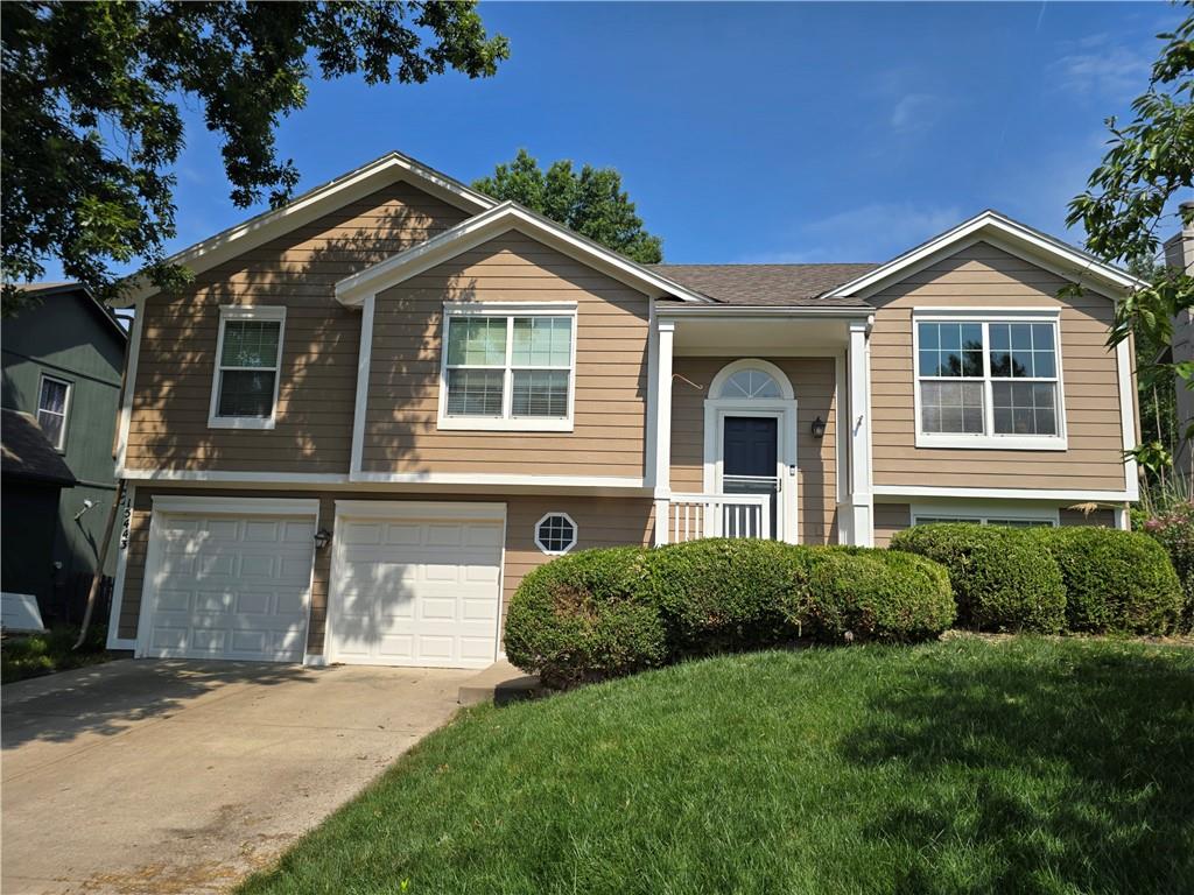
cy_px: 448
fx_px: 793
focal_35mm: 23
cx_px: 597
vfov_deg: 58.9
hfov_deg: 73.9
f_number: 1.7
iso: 12
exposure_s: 1/900
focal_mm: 6.3
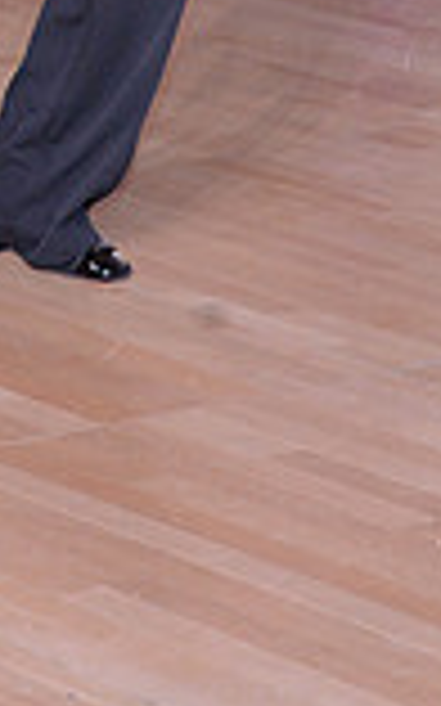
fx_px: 5062
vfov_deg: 7.8
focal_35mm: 263
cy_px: -459
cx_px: -326
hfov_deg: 4.9
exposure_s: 1/250
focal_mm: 70
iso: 2000
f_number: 6.3
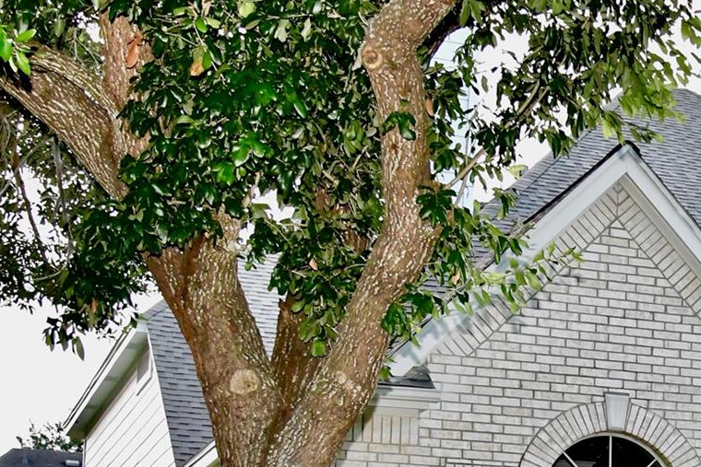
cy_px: 537
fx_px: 1889
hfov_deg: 19.7
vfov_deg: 13.8
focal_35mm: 97
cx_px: 858
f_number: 6.3
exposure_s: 1/250
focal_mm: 24
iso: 2500
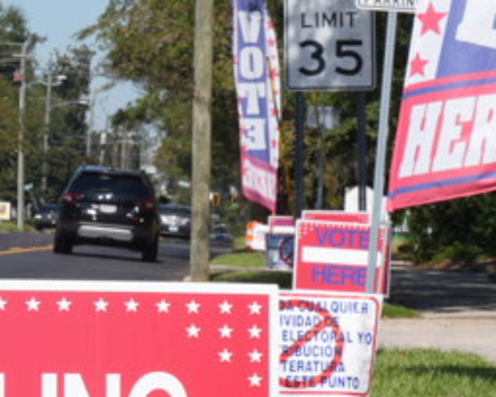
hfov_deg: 8.1
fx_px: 3379
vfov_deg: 6.7
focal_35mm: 230
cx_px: 844
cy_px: 278
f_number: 8
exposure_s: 1/320
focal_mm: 25.8
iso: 100
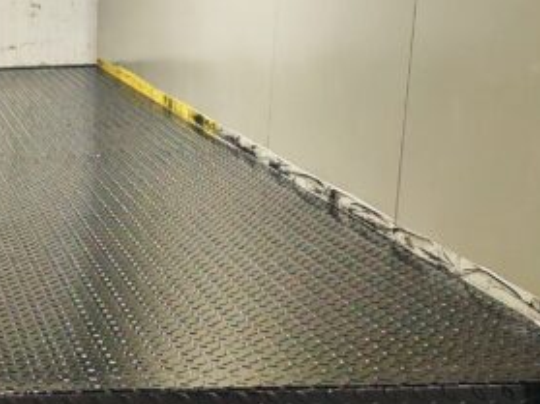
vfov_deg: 14.6
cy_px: 429
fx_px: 1544
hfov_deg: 18.6
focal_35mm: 99
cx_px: -145
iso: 500
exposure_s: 1/51
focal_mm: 7.62
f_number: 1.6
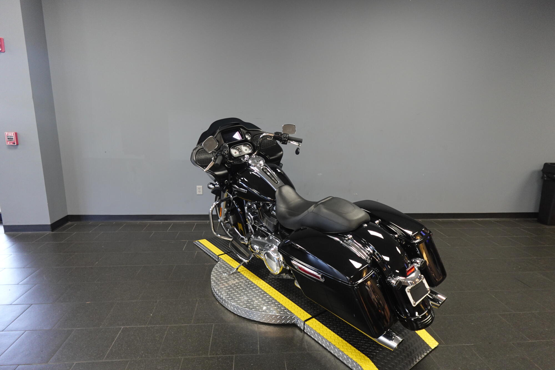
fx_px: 308
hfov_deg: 84.0
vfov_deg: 61.9
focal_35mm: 20
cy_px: 185
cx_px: 278
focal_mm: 7.6
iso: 500
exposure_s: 1/80
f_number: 2
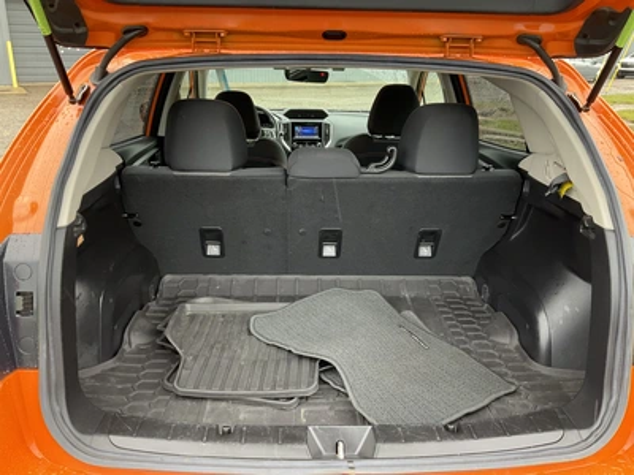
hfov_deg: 61.7
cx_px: 317
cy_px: 238
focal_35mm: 29
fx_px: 531
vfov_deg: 48.2
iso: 64
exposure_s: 1/68
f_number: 1.8
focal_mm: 3
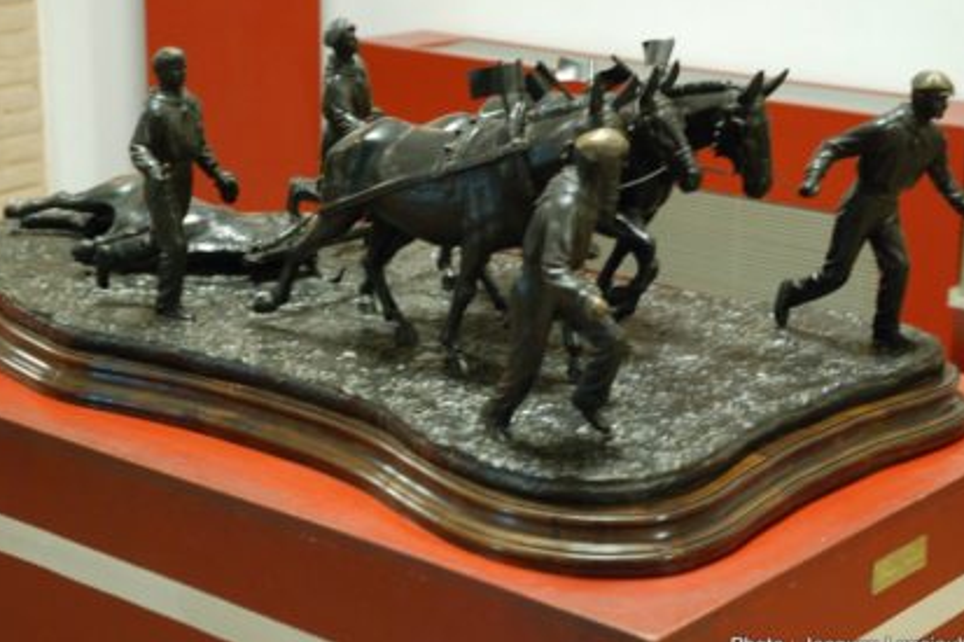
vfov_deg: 17.0
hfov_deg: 25.4
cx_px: 509
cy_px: 288
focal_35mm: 80
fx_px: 2141
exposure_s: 1/6
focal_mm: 44
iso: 1000
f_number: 4.5
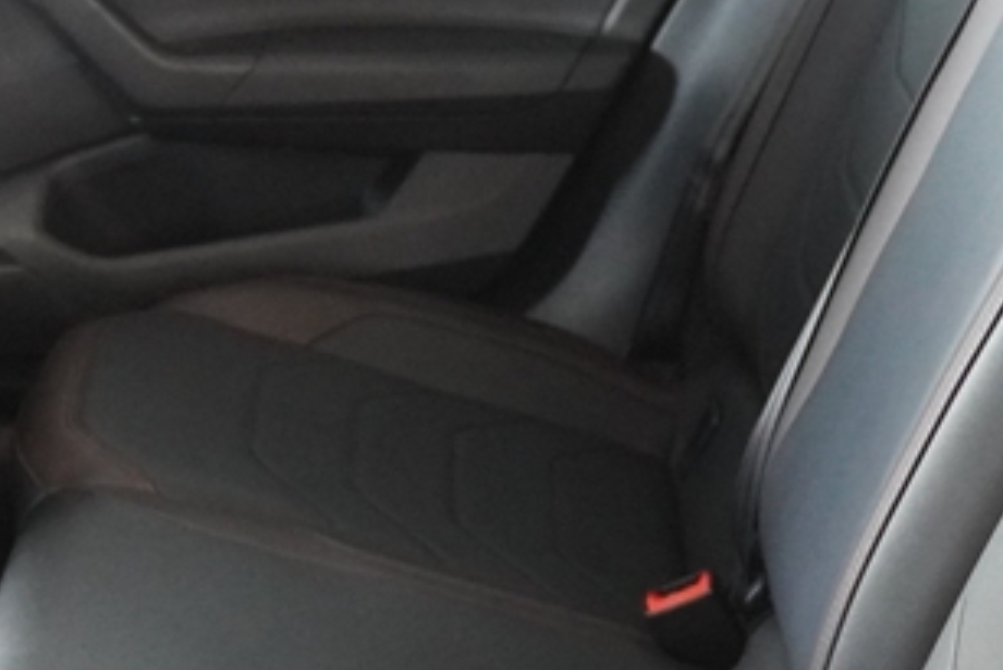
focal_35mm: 100
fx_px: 2787
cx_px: 281
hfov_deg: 20.3
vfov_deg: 13.7
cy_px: 381
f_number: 2.8
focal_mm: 20
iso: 3200
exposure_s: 1/160
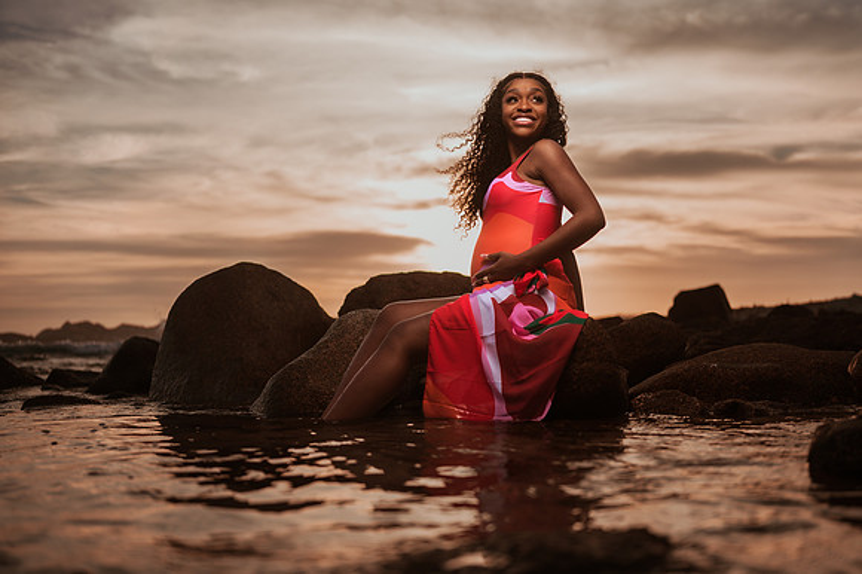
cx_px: 458
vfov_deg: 35.4
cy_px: 273
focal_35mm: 38
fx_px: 899
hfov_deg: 51.2
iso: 100
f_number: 1.8
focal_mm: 35
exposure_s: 1/3200
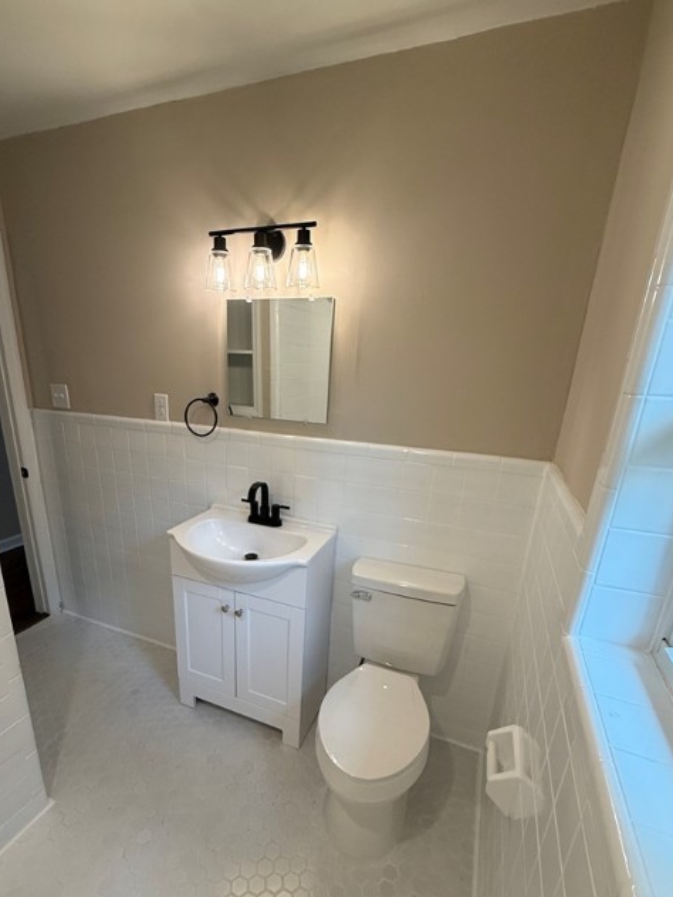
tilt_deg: -18.0
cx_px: 301
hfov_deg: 74.5
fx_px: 441
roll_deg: -2.4
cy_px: 511
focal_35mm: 17
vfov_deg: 90.5
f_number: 2.2
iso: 160
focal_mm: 2.22
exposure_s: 1/120
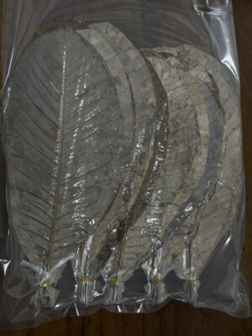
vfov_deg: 39.7
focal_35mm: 48
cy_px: 168
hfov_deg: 30.3
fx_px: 466
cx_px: 126
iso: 64
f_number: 1.78
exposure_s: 1/60
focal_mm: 6.76
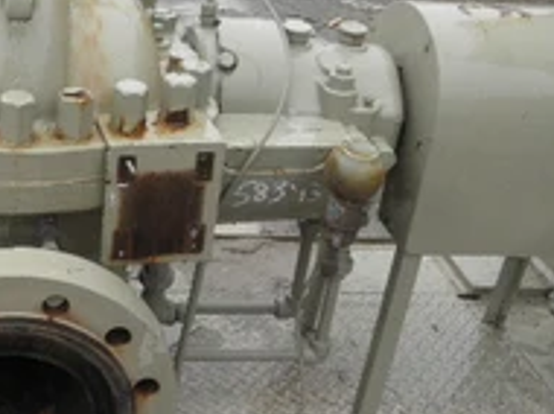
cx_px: -3
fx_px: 943
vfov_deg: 24.8
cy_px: 187
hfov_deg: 30.4
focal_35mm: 59
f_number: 3
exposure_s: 1/50
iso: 64
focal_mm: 5
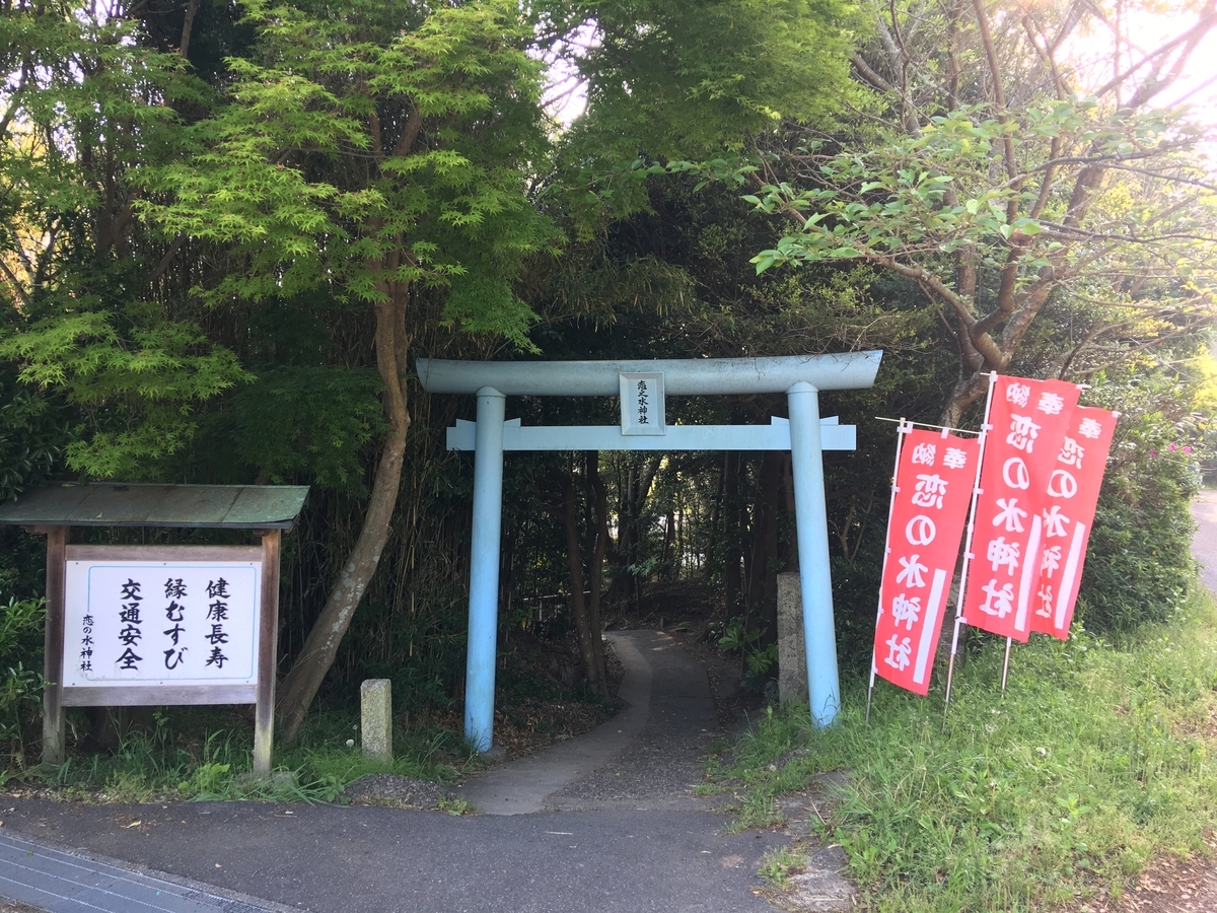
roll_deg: -1.2
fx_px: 1020
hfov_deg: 61.7
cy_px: 456
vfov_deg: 48.2
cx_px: 608
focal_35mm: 29
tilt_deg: +0.9
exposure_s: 1/40
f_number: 2.2
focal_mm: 4.15
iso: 32
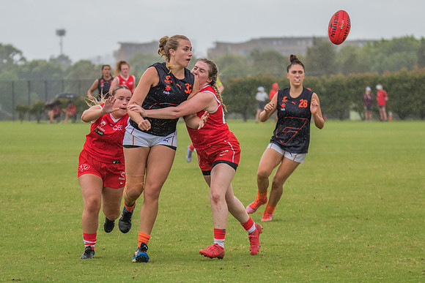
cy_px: 139
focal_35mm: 283
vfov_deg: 4.9
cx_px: 180
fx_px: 3339
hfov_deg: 7.3
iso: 500
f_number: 5.6
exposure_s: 1/1250
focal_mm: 150
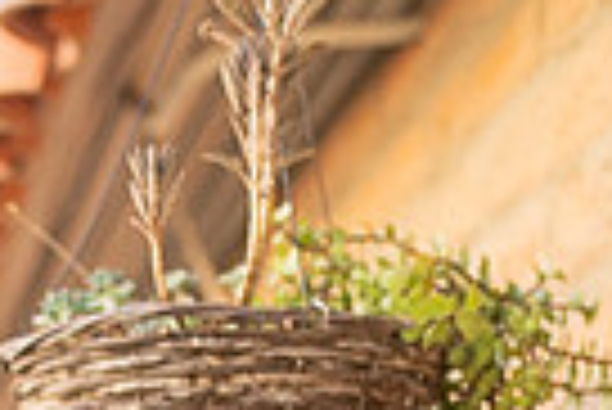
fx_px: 2536
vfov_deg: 8.7
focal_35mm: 149
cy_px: 861
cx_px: -216
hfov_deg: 13.2
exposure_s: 1/3200
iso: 400
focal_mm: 35
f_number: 1.4
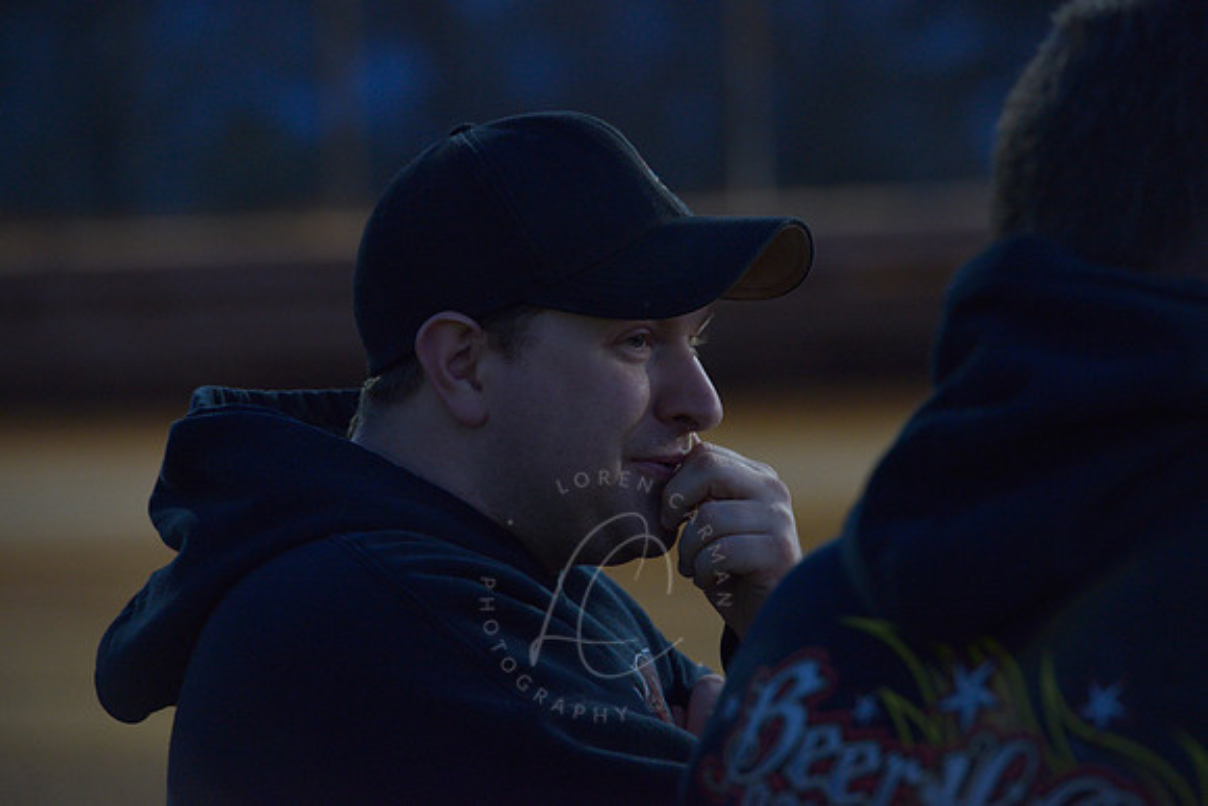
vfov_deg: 7.2
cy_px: 403
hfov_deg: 10.8
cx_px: 604
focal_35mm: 190
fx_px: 6377
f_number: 5
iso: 3200
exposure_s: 1/250
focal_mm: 190
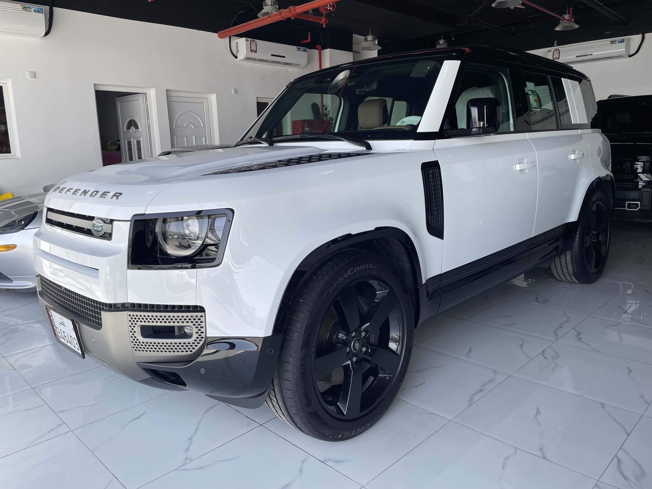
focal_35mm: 26
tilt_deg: -9.4
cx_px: 326
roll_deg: +0.8
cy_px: 244
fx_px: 490
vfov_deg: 53.1
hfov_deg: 67.3
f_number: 1.6
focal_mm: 4.2
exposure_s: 1/622
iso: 32
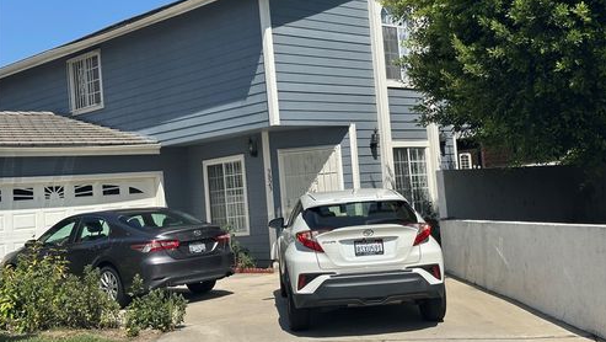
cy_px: 142
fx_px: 852
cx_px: 301
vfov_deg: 22.7
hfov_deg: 39.1
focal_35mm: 53
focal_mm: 6.86
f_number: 1.78
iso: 64
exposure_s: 1/5000
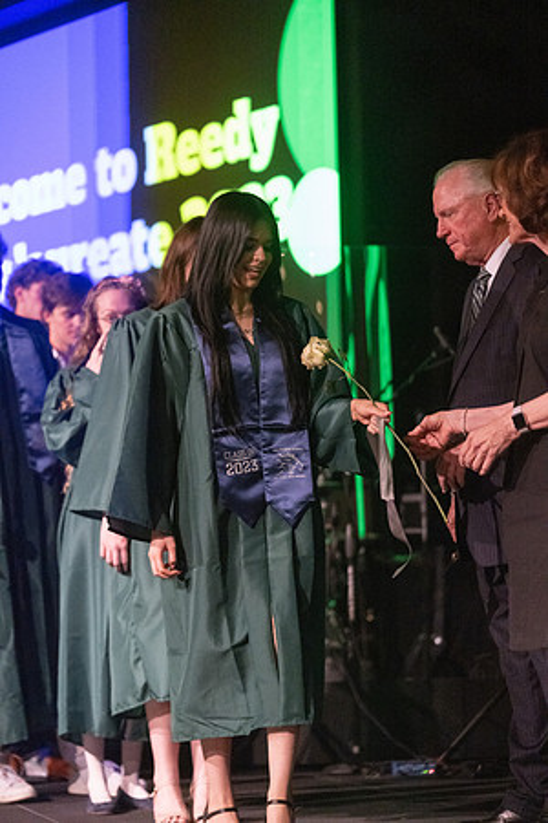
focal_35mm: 109
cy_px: 412
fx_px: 2489
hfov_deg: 12.6
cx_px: 274
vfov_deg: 18.8
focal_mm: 109
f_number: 2.8
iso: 16000
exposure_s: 1/1000
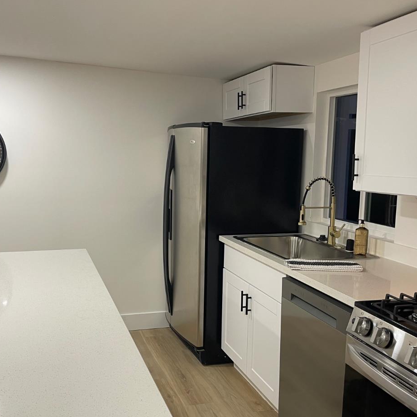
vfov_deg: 46.0
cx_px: 182
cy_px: 231
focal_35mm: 36
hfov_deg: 45.9
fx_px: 491
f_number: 1.6
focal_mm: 5.1
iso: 100
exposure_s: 1/60
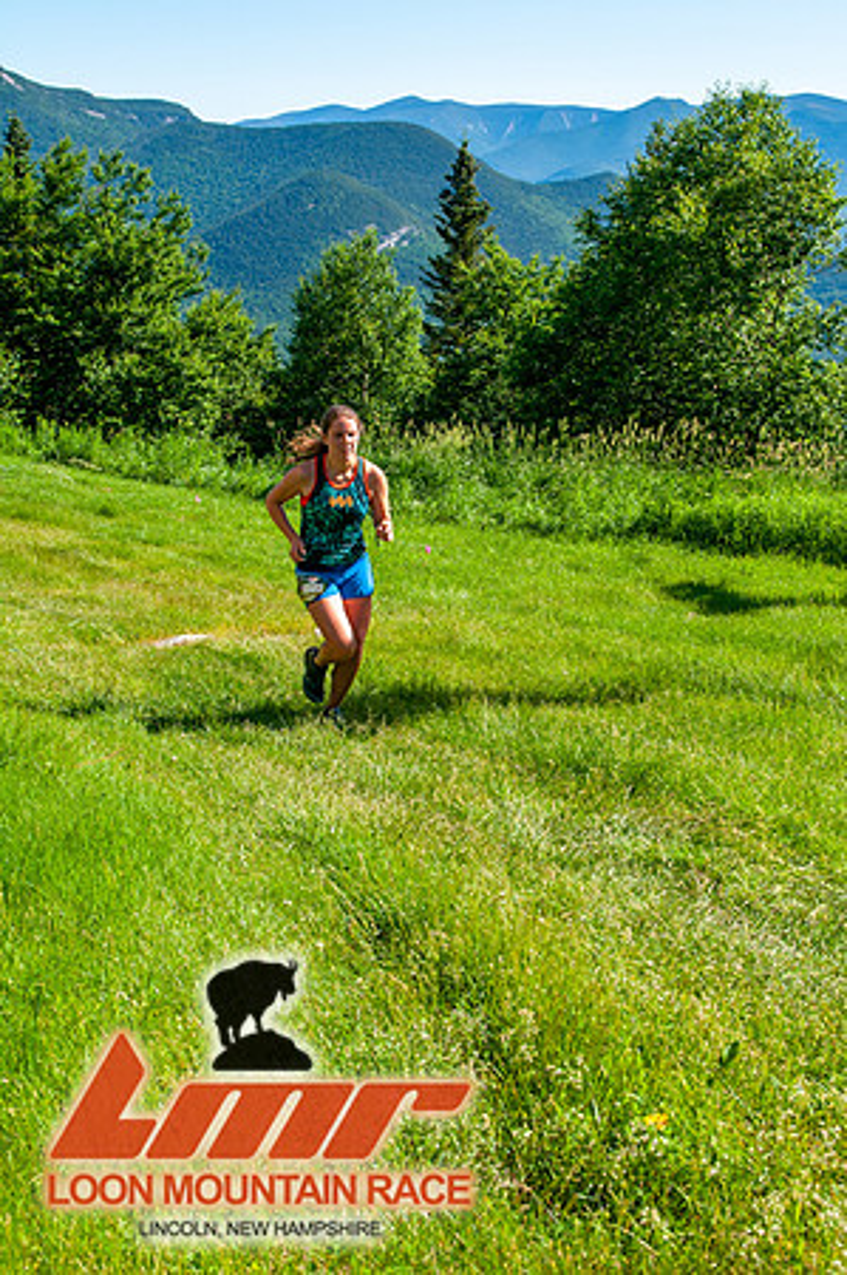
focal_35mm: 51
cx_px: 424
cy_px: 638
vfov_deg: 38.9
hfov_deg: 26.4
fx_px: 1804
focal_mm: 34
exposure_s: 1/400
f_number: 8
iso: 200
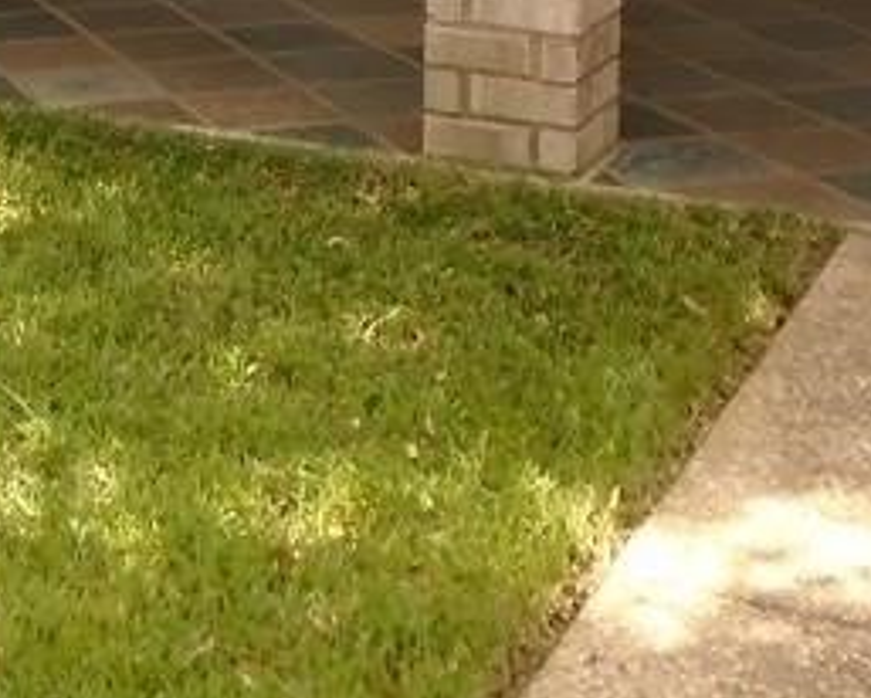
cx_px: 61
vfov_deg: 13.9
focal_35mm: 101
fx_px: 2606
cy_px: -464
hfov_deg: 18.6
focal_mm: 4.6
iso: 250
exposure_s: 1/250
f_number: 3.2
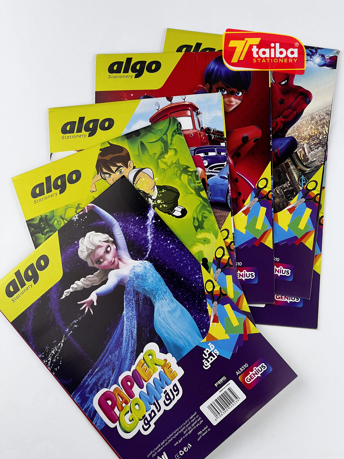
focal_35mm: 77
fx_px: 1020
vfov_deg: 25.3
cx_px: 172
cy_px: 230
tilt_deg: -77.6
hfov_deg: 19.1
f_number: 2.8
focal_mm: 9
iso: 32
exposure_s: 1/183
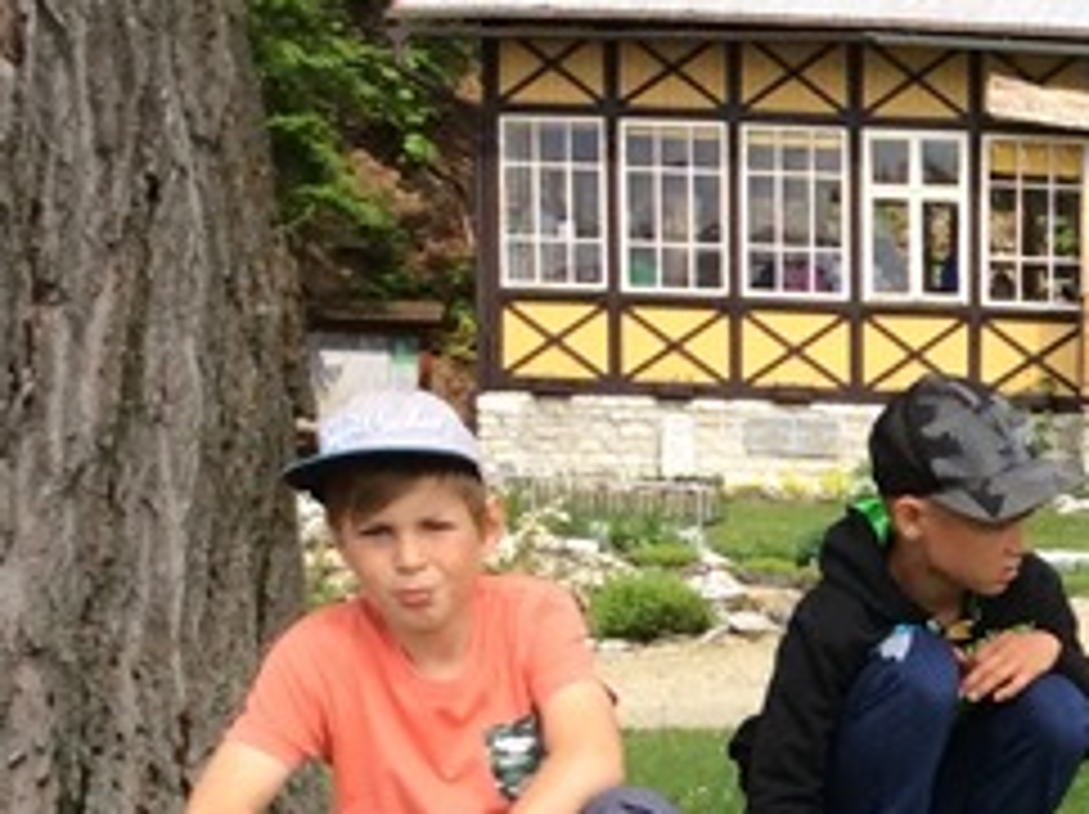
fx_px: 3331
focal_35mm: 106
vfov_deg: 13.4
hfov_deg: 17.3
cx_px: 1472
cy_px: 1052
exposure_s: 1/689
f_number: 2.4
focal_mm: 3.3
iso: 32
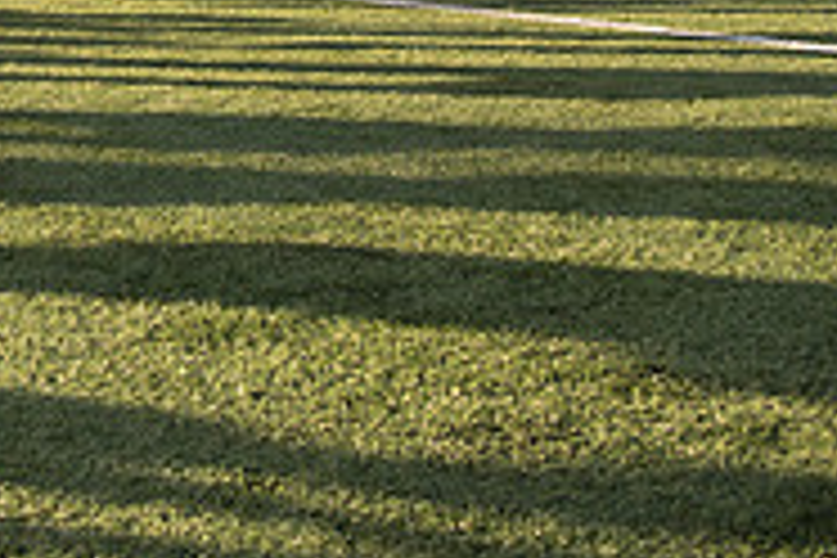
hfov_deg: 21.9
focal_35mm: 84
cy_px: -286
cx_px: -238
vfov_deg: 15.0
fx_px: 1953
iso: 320
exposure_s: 1/640
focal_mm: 27
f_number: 5
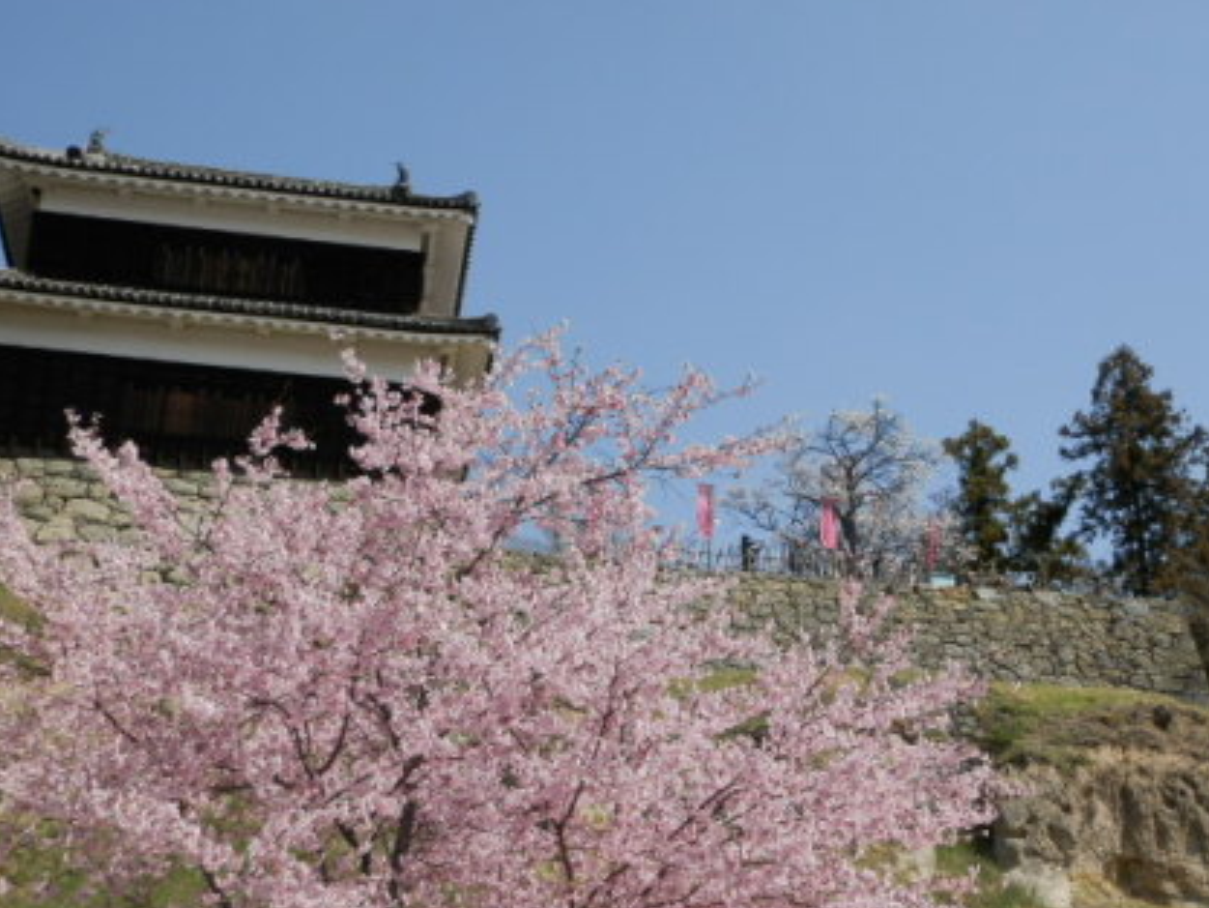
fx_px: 1677
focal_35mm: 48
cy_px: 535
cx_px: 719
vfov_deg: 30.2
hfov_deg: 39.5
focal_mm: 7.2
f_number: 3.5
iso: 80
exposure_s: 1/1000
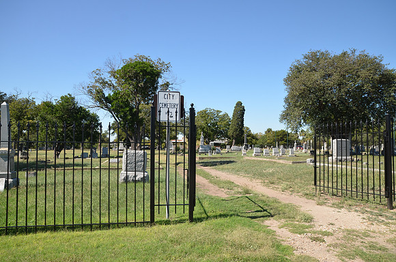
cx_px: 198
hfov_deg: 70.6
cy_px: 131
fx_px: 280
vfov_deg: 50.2
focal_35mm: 26
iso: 200
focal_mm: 17
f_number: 6.3
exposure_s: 1/160
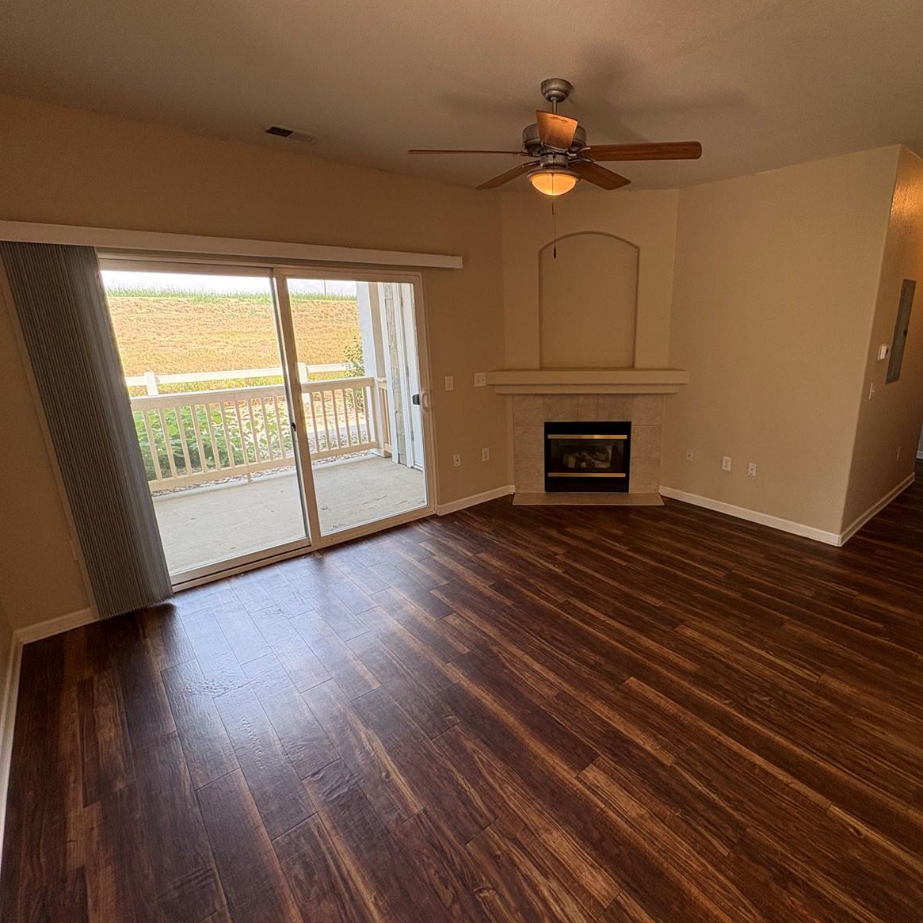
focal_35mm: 17
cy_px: 453
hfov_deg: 83.0
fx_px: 513
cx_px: 553
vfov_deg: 84.0
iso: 160
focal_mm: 2.22
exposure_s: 1/120
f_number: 2.2
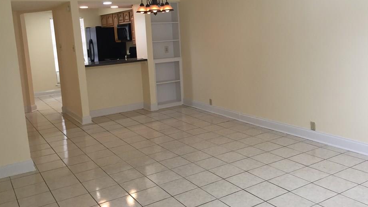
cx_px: 192
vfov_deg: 33.7
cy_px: 87
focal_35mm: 35
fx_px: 342
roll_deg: +2.4
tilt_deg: -7.8
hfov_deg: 56.6
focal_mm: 4.15
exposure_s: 1/30
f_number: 2.2
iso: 80
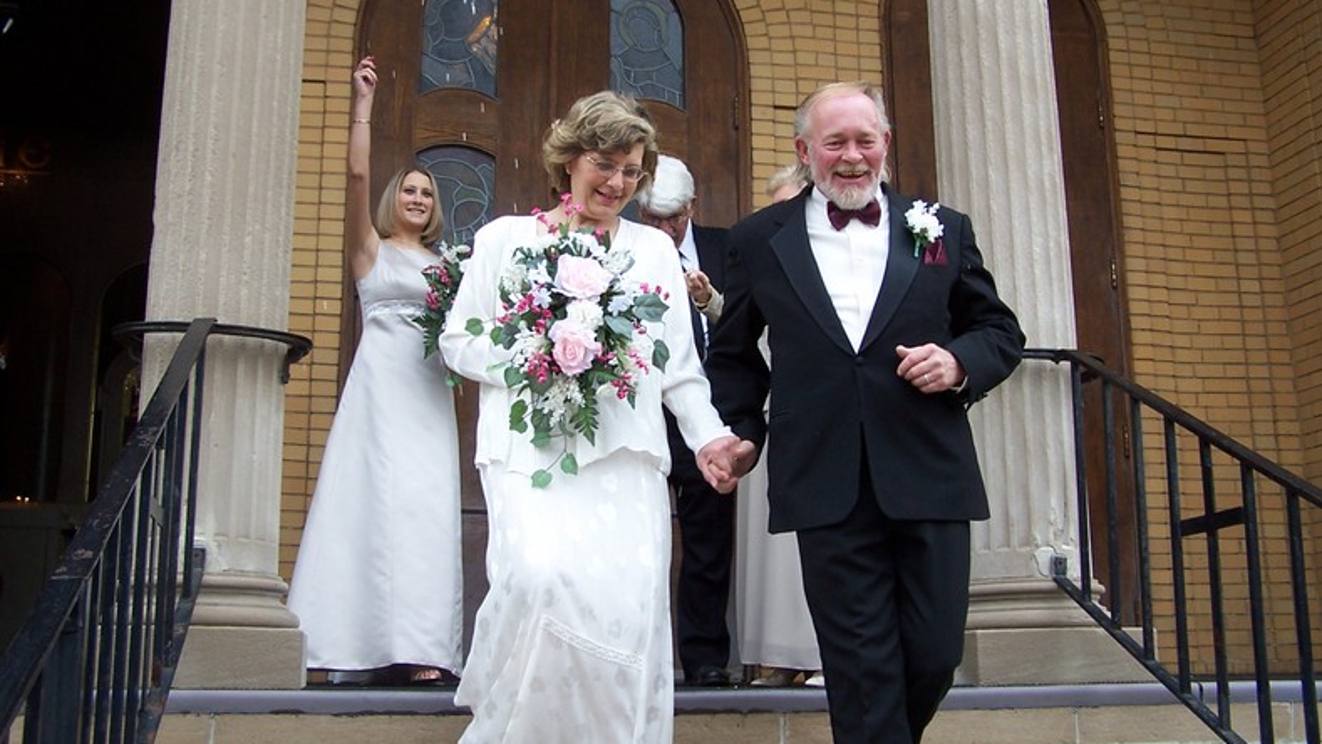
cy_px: 323
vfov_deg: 28.3
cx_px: 662
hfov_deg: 48.4
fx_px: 1472
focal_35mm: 42
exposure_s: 1/125
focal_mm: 6.3
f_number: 2.8
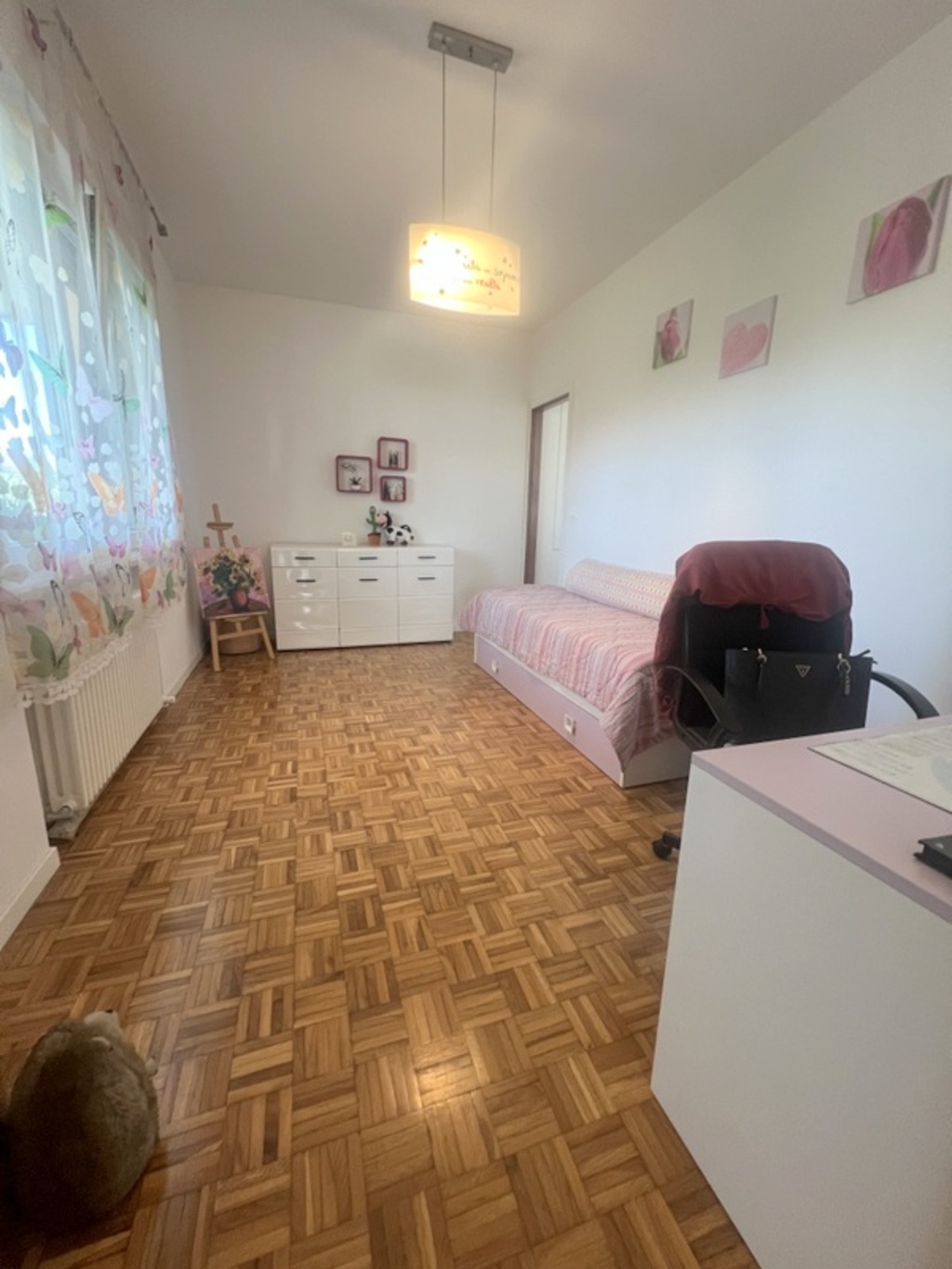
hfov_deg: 89.9
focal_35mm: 13
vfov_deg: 106.2
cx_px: 476
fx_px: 477
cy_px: 634
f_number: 1.8
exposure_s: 1/71
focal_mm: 1.57
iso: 250
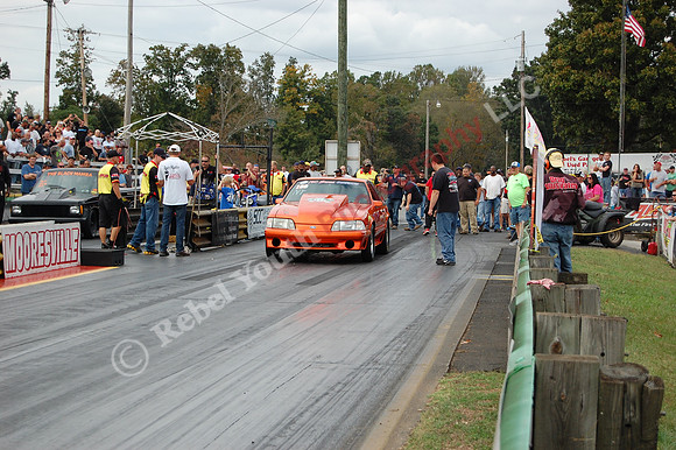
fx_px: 1464
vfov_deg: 17.5
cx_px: 338
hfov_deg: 26.0
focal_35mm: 78
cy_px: 225
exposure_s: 1/640
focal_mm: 52
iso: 400
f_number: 5.6
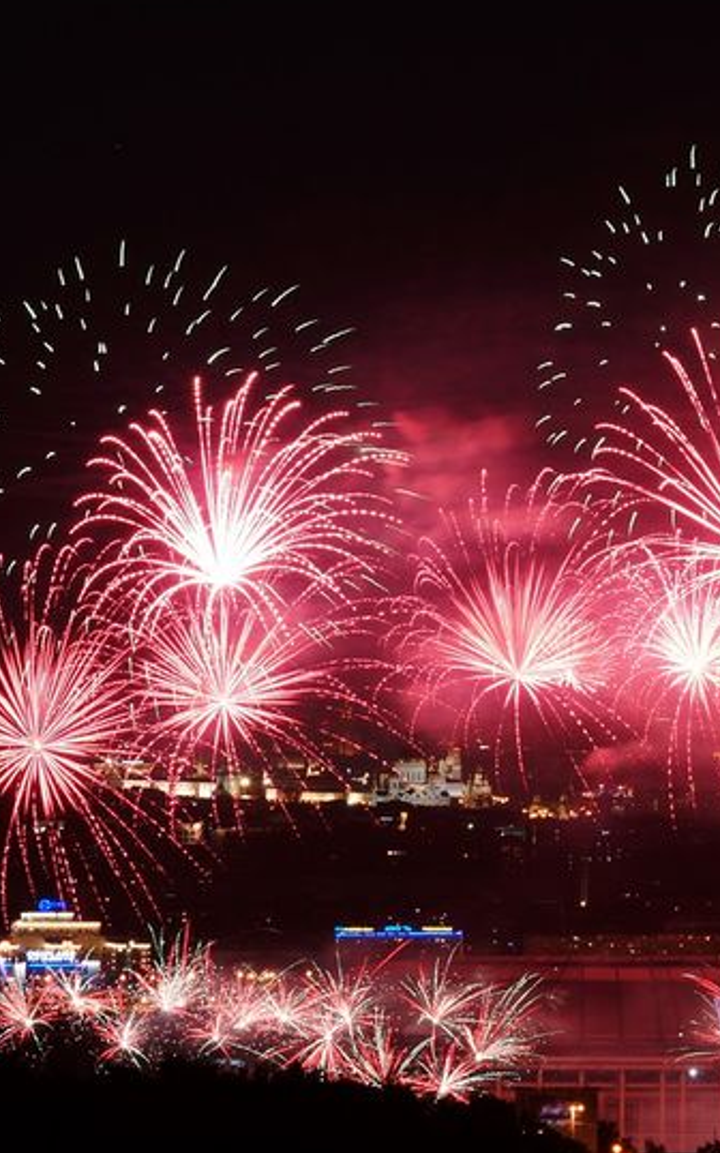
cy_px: 543
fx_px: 5623
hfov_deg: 7.3
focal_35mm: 179
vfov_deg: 11.7
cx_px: 681
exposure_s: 5
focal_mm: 70
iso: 100
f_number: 11
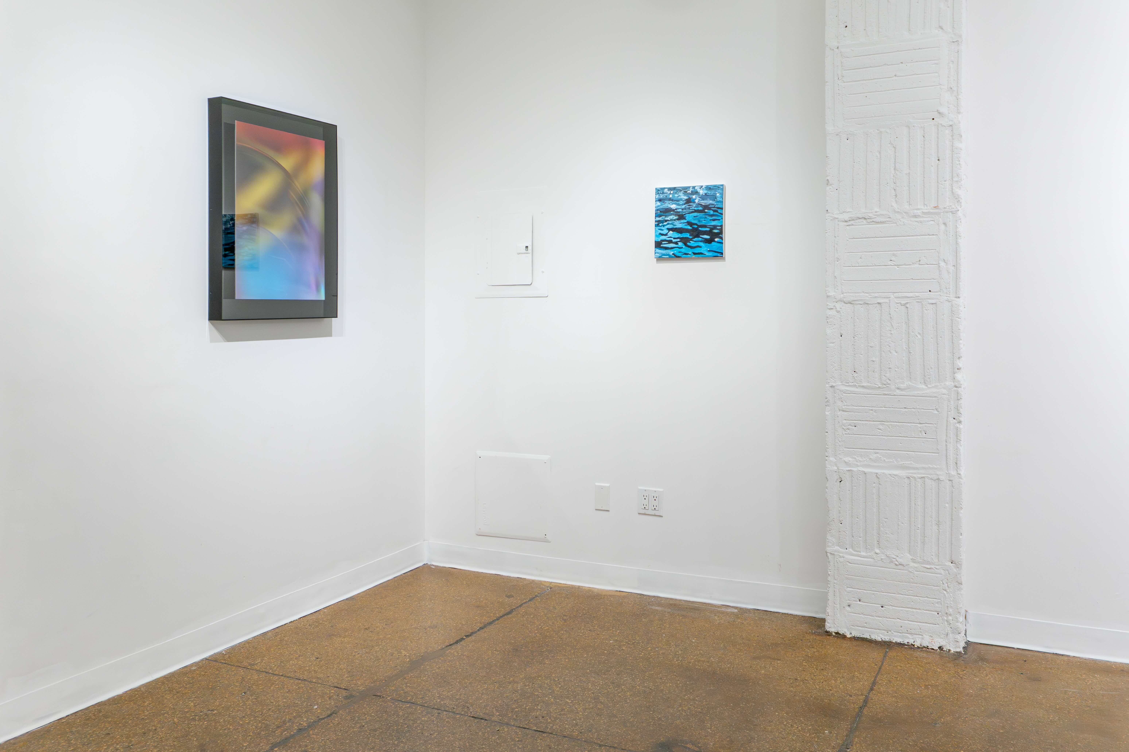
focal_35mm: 30
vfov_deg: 43.6
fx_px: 941
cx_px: 564
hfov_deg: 61.9
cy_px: 376
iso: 500
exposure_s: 1/200
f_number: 5.6
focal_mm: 20
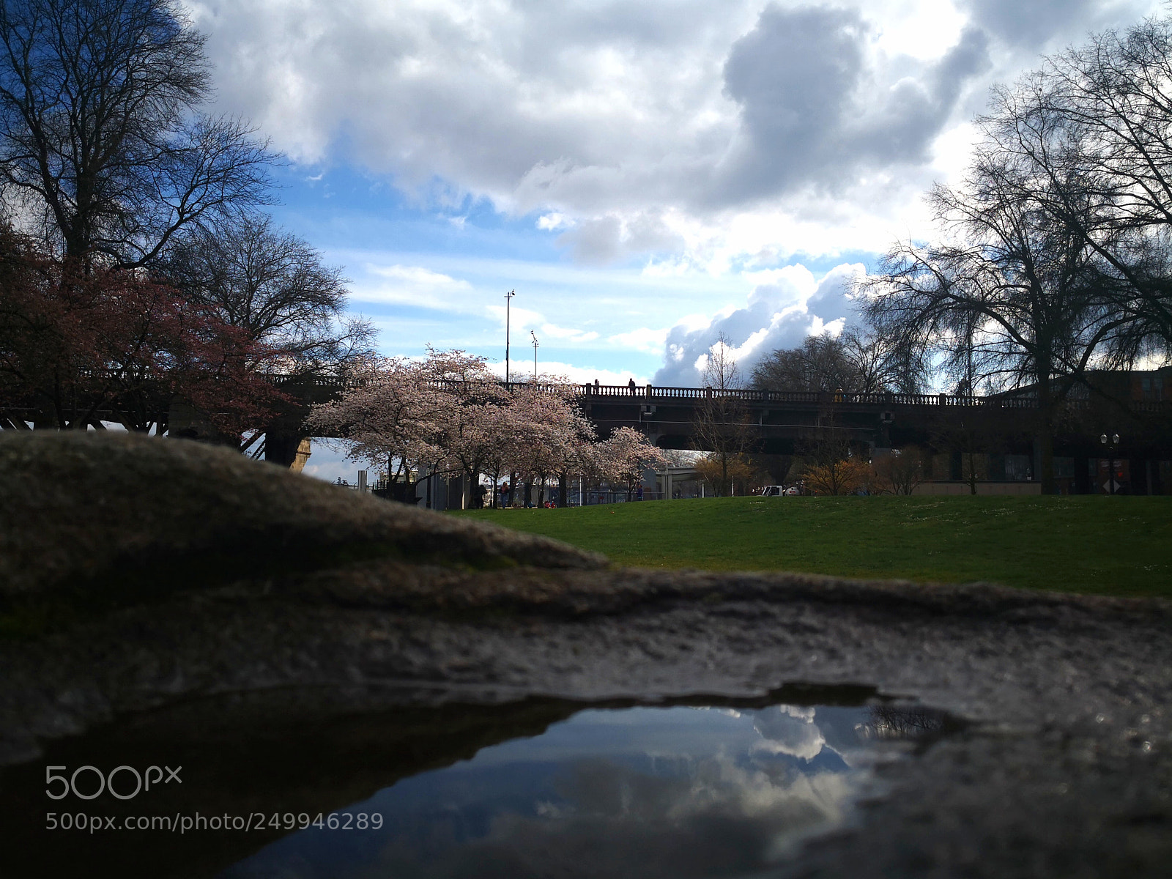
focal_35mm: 27
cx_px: 586
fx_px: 914
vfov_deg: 51.4
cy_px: 440
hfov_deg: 65.3
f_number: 1.6
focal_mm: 3.95
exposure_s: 1/4115
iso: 50
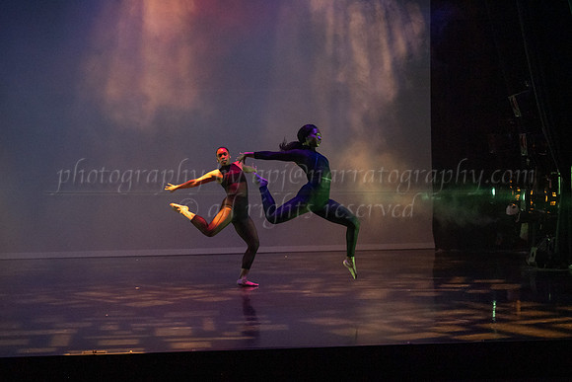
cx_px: 308
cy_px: 204
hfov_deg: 24.9
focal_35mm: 81
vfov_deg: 16.8
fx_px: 1293
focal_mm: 65
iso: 4000
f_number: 3.2
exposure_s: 1/320
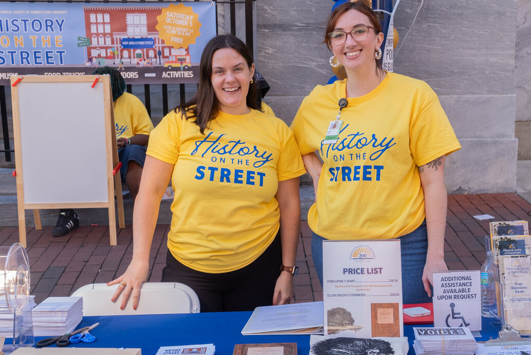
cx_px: 308
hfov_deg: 38.8
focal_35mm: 51
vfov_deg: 26.5
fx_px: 753
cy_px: 210
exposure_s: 1/100
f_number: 9
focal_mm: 35
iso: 640
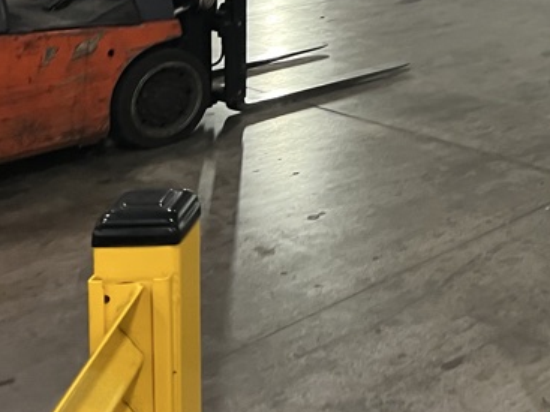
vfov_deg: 20.0
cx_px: 646
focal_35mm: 68
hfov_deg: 25.8
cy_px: -106
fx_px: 1080
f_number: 1.5
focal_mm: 5.7
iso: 100
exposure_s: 1/60
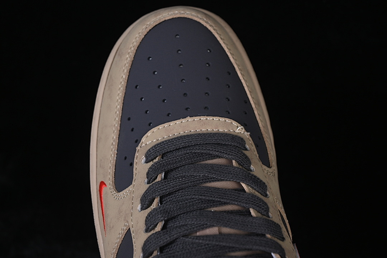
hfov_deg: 27.0
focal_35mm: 75
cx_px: 194
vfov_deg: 18.2
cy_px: 129
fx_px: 806
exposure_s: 1/80
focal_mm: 50
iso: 160
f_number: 7.1
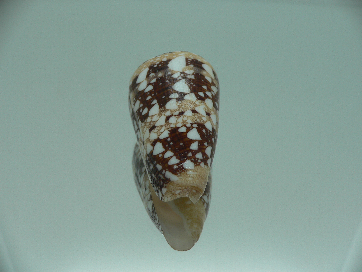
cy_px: 136
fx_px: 366
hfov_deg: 52.6
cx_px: 181
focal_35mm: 35
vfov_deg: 40.7
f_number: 2.8
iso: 80
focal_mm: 4.6
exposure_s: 1/60
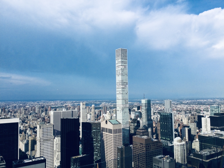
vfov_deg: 45.4
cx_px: 112
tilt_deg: +4.8
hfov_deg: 58.4
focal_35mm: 31
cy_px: 84
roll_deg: -0.1
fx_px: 201
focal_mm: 3.3
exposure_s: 1/1773
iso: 25
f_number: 2.4
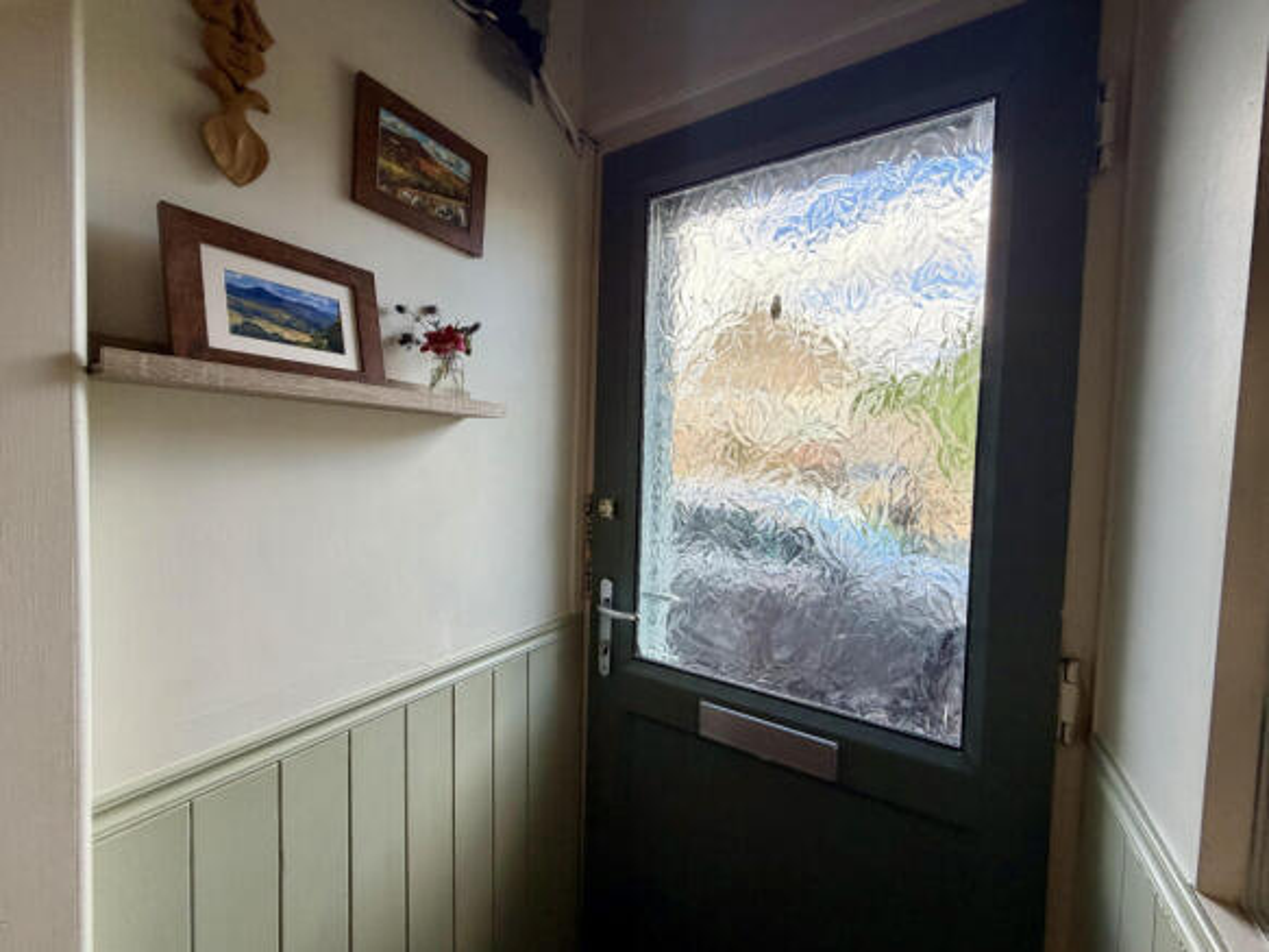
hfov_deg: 102.1
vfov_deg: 85.7
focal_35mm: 14
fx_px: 513
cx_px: 634
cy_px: 476
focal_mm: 2.22
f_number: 2.2
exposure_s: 1/121
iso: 100
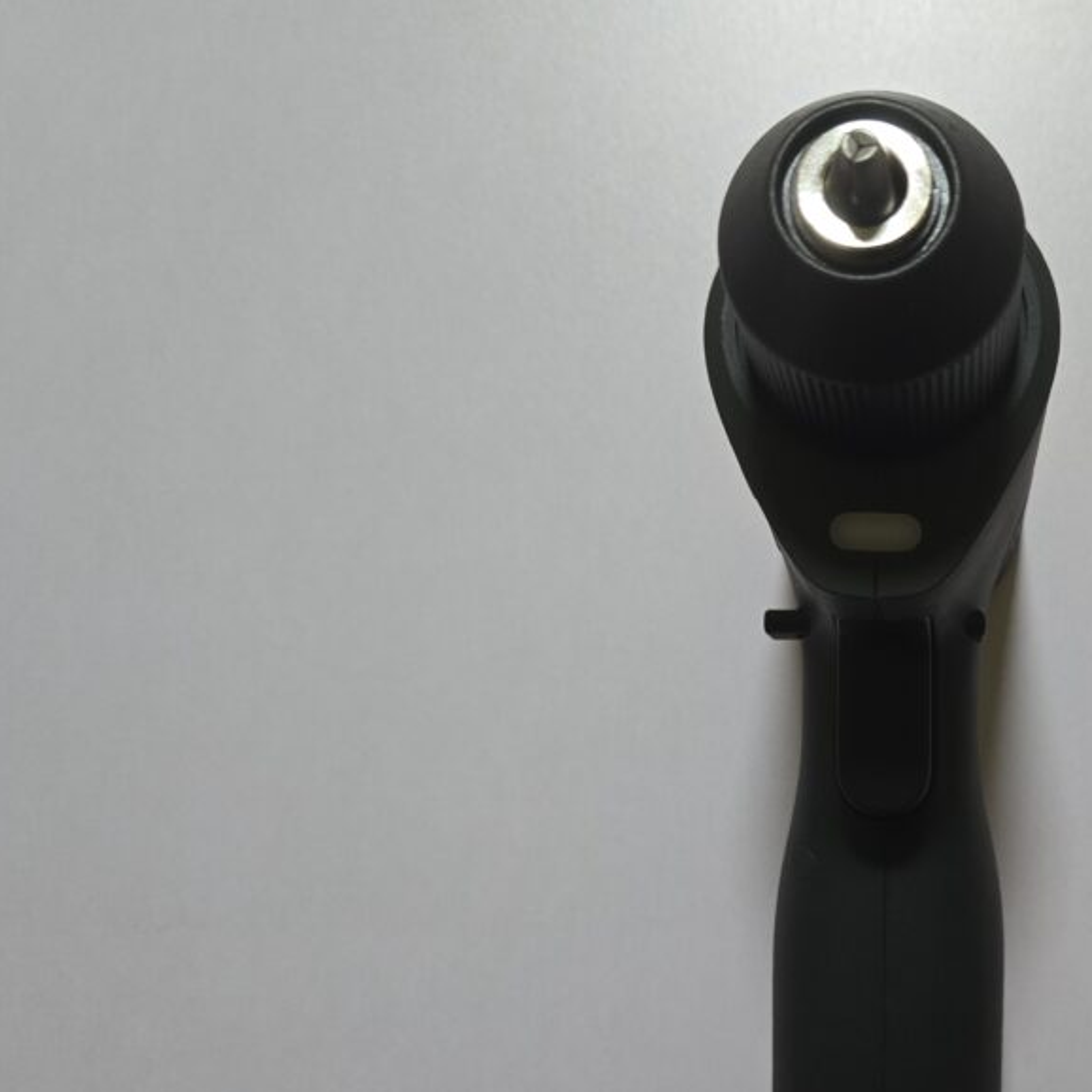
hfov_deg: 43.3
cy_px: 695
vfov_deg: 45.6
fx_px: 1285
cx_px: 916
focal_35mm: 36
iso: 400
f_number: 1.8
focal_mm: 5.4
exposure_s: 1/100
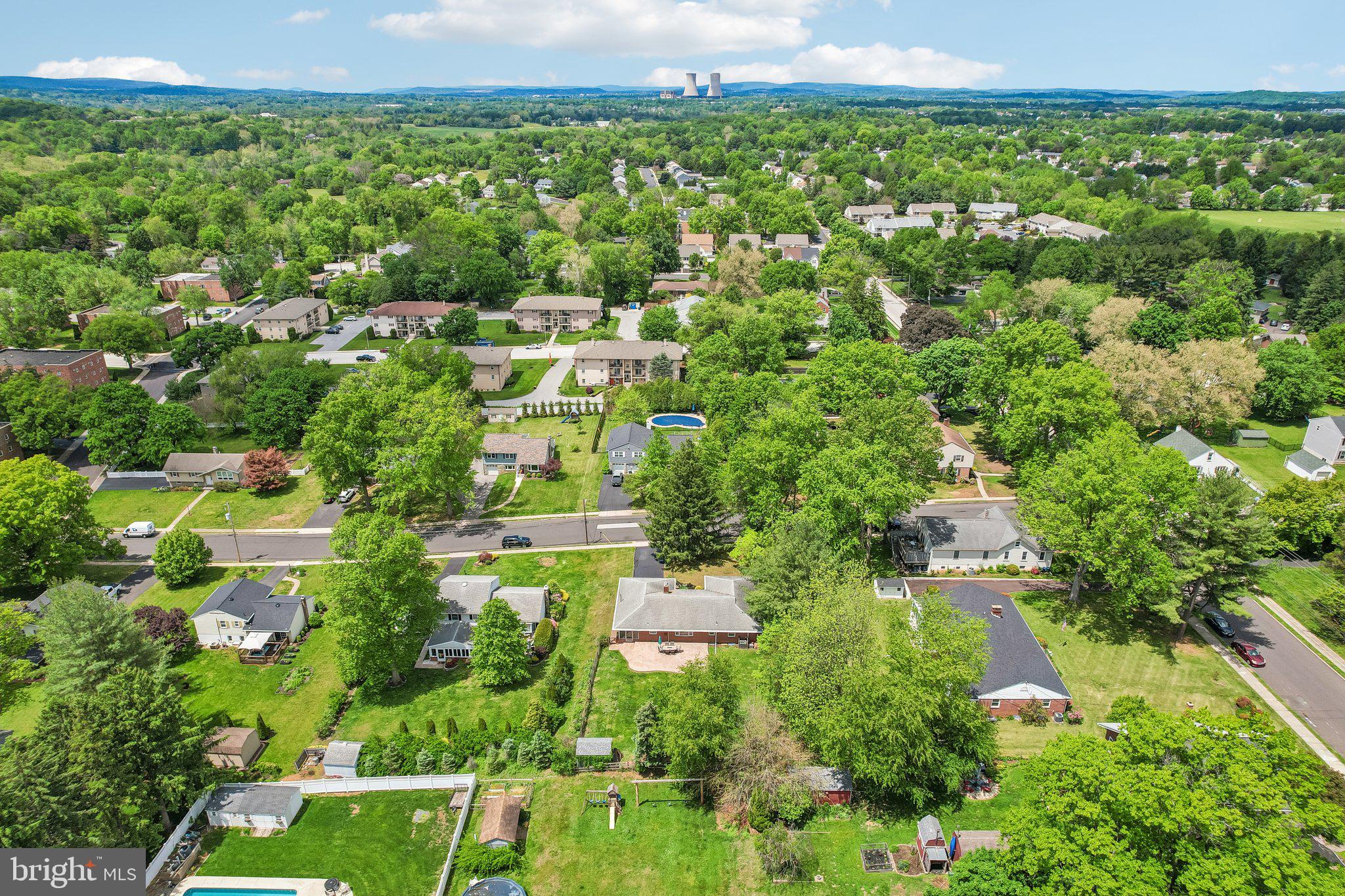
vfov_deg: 57.2
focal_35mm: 22
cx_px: 672
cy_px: 448
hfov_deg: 78.6
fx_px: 822
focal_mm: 8.4
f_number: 2.8
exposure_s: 1/2000
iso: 100
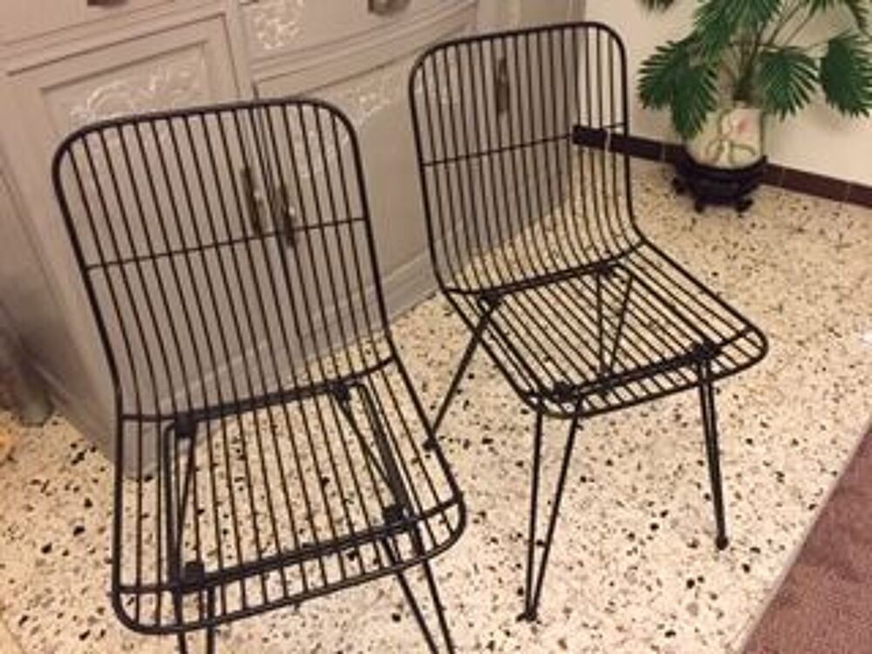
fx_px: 731
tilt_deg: -39.3
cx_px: 436
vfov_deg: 48.2
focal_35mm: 29
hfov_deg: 61.7
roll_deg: -0.6
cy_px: 327
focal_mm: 4.15
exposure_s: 1/17
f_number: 2.2
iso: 320
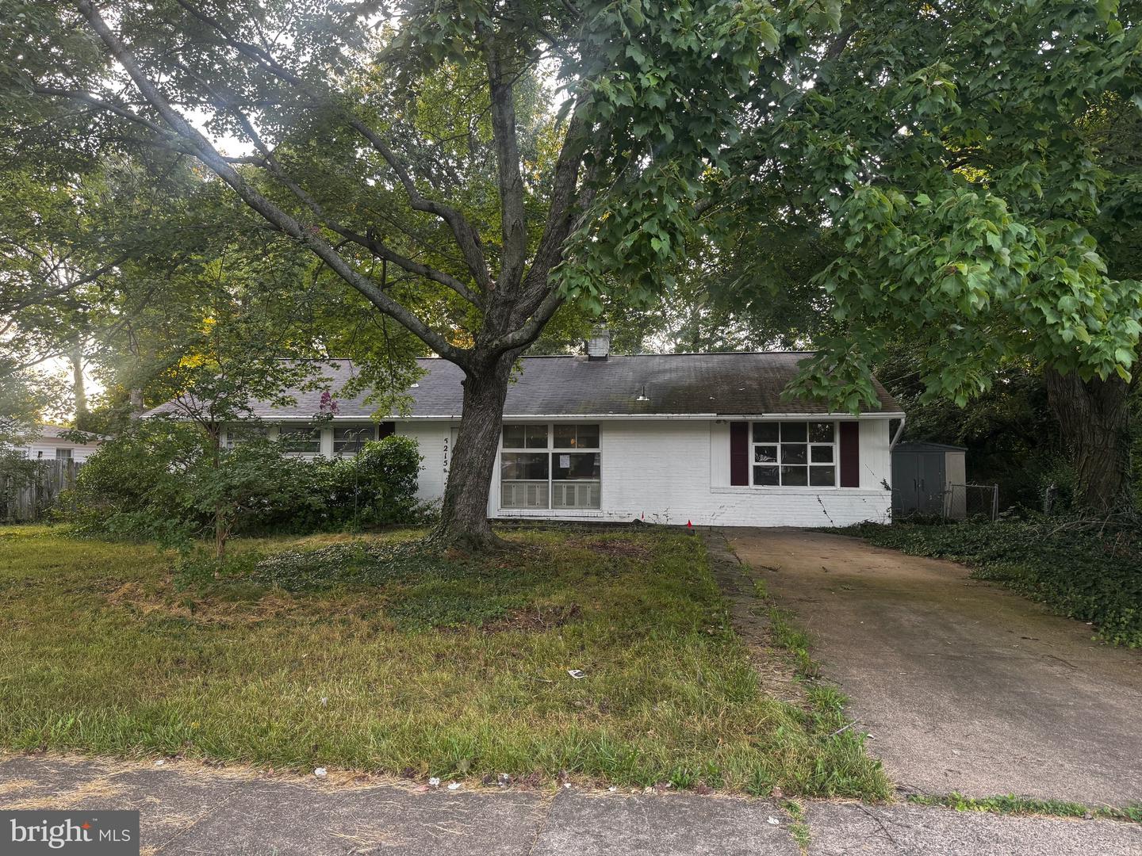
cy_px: 428
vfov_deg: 56.8
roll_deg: -0.7
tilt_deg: +1.6
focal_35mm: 24
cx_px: 571
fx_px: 792
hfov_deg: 71.6
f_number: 1.78
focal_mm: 6.76
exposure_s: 1/121
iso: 160
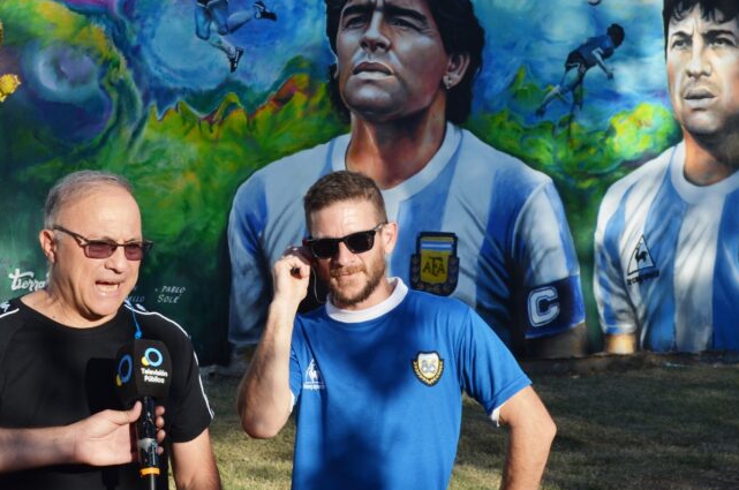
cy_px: 214
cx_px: 300
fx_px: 1742
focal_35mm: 85
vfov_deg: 16.0
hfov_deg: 23.9
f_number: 8
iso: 110
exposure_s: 1/250
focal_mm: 34
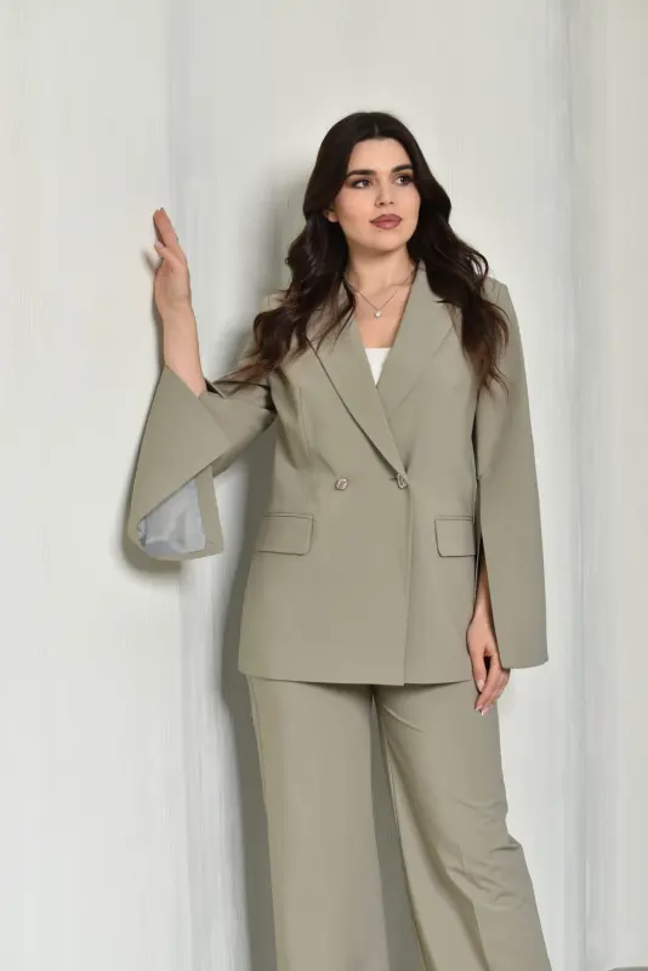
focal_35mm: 52
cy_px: 486
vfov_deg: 37.8
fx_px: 1416
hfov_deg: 25.8
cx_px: 324
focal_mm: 35
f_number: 4
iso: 125
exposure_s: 1/200
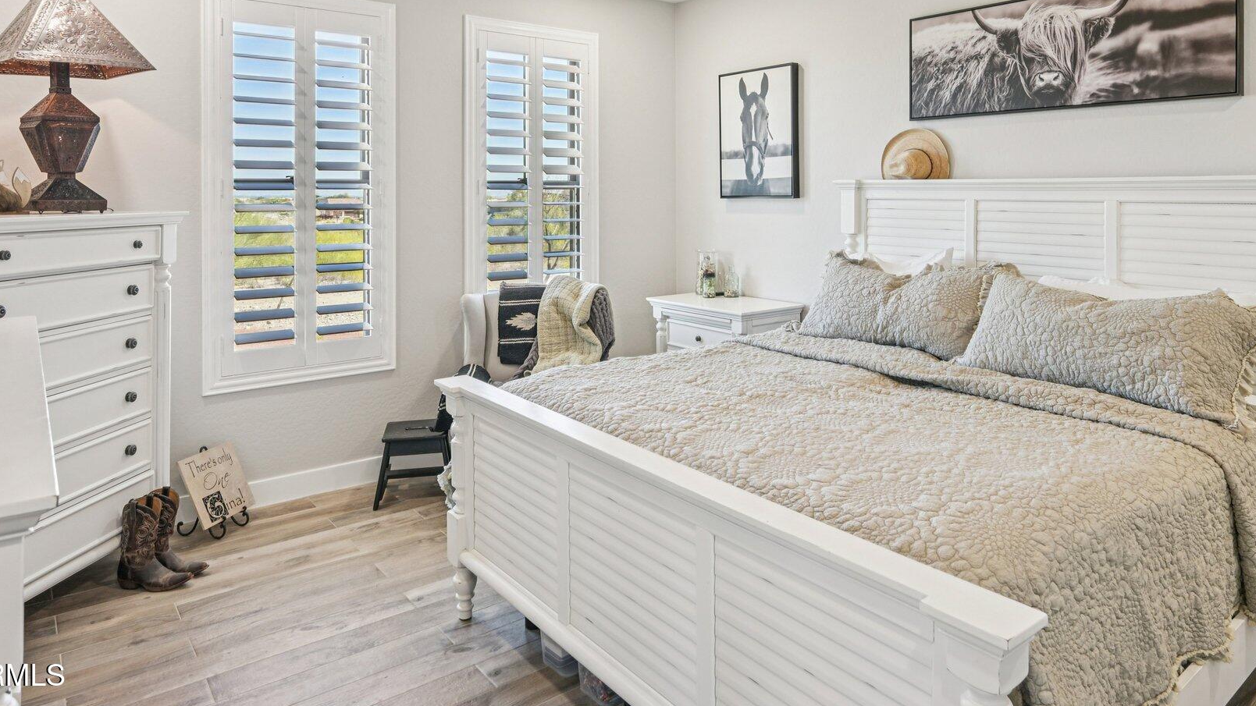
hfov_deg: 74.6
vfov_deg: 45.2
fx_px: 821
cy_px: 192
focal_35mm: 25
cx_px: 685
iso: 500
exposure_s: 1/50
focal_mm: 18.5
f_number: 8
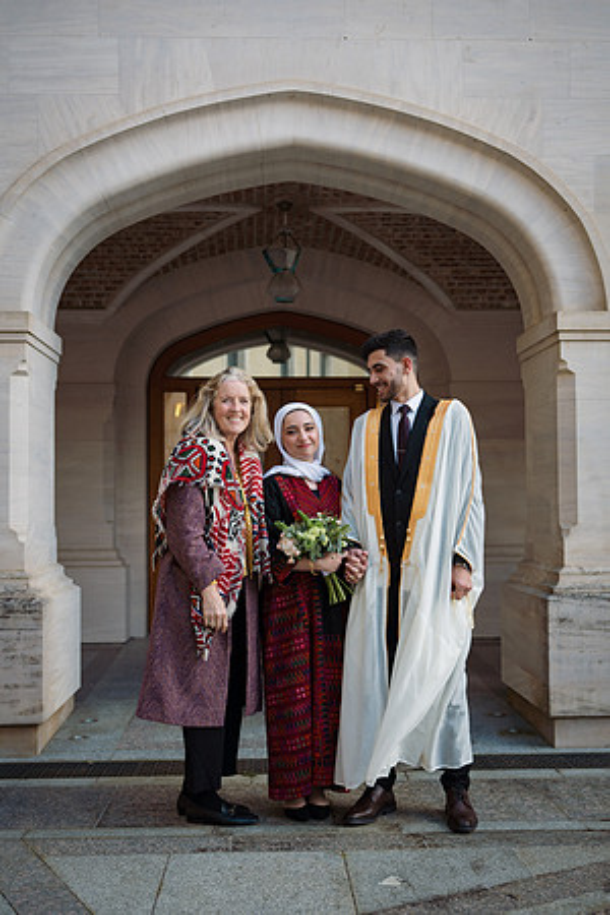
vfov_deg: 48.5
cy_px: 458
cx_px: 305
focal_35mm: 40
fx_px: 1017
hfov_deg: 33.4
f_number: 3.2
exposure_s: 1/500
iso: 200
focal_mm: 40
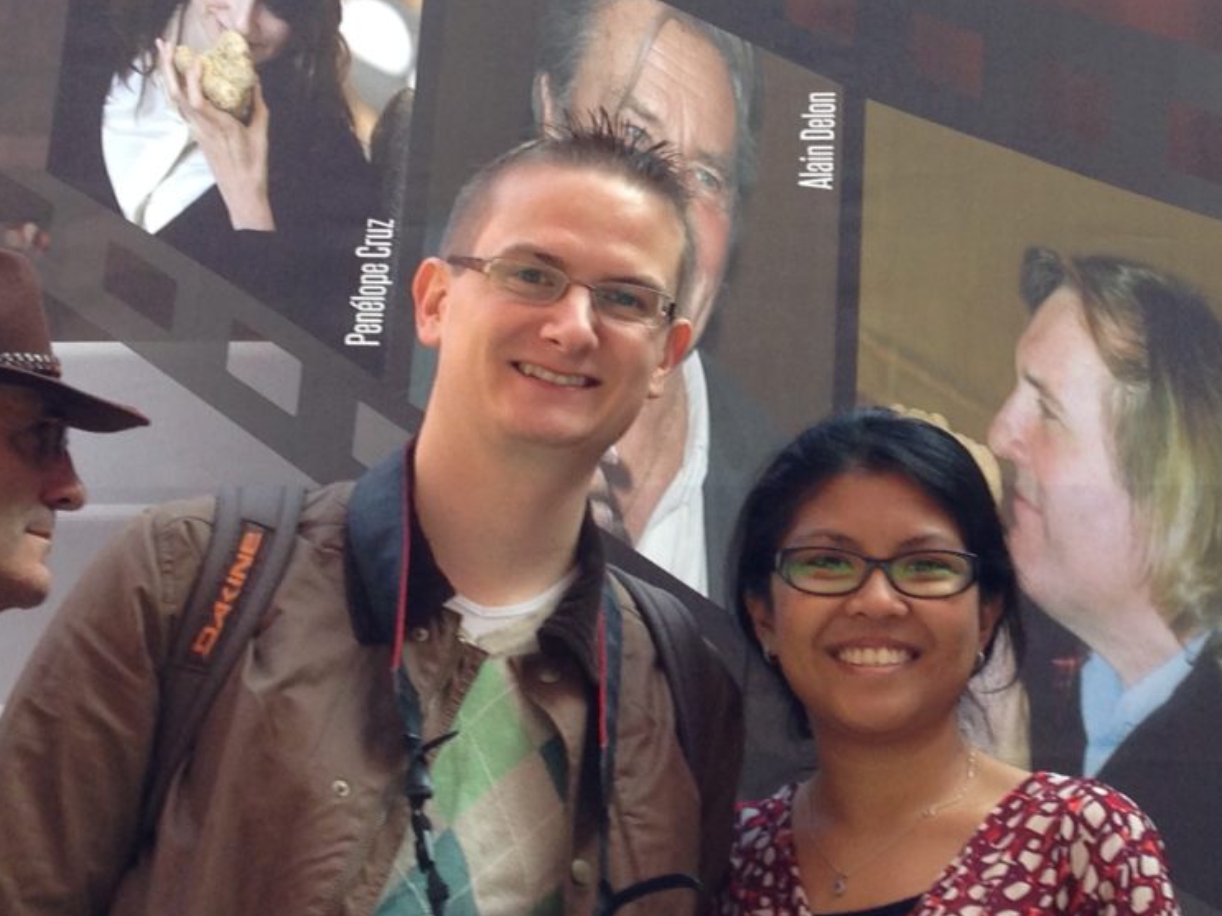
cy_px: 308
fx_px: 3141
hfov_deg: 21.5
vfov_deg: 16.6
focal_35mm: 89
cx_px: 1112
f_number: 2.4
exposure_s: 1/120
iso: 64
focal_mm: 4.12
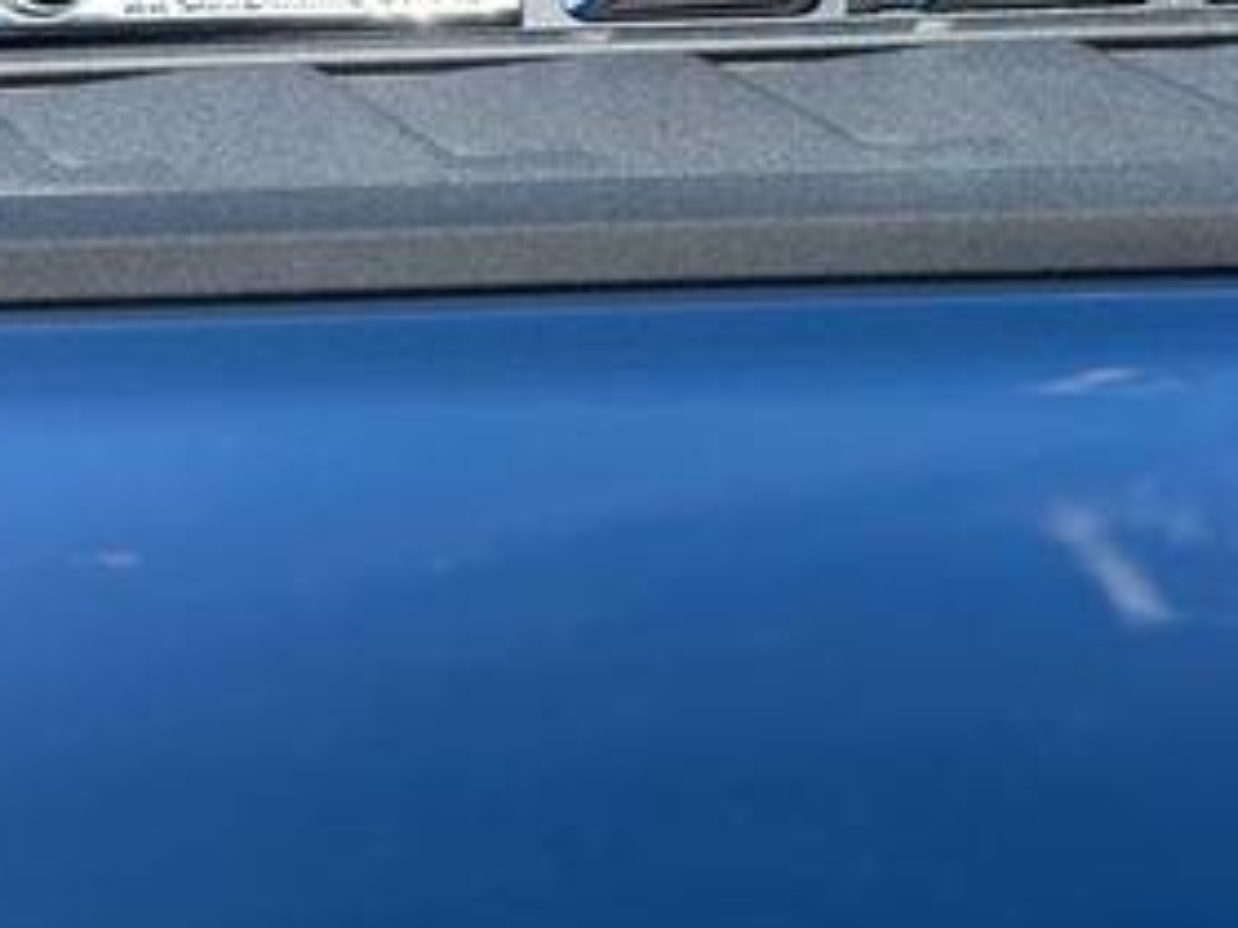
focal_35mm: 47
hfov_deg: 40.4
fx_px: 1680
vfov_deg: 29.6
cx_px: 701
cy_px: 102
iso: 50
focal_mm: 5.7
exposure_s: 1/1468
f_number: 1.5
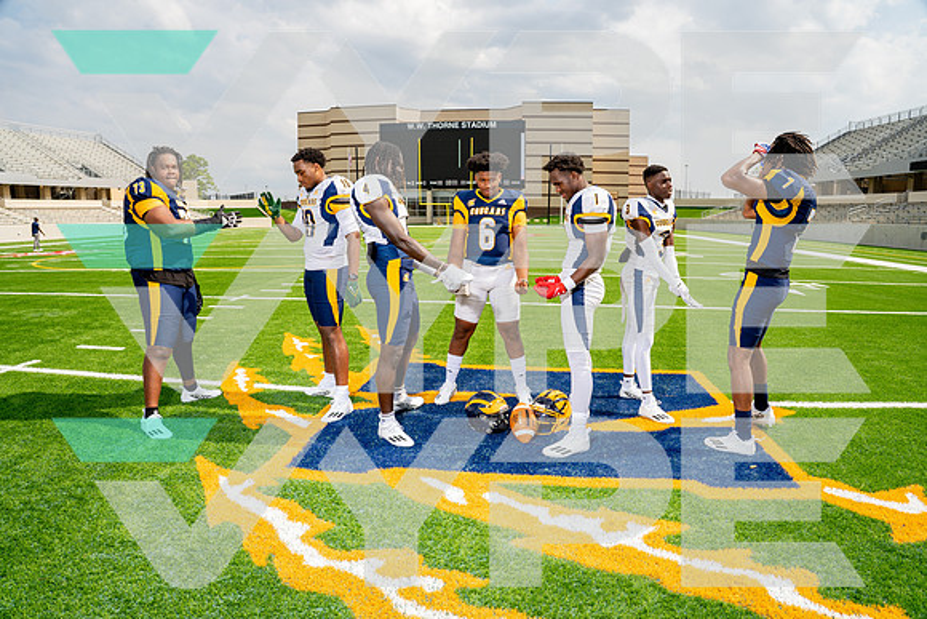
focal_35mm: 21
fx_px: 529
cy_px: 310
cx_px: 464
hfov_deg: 82.4
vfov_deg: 60.6
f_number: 8
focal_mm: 20
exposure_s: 1/250
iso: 100
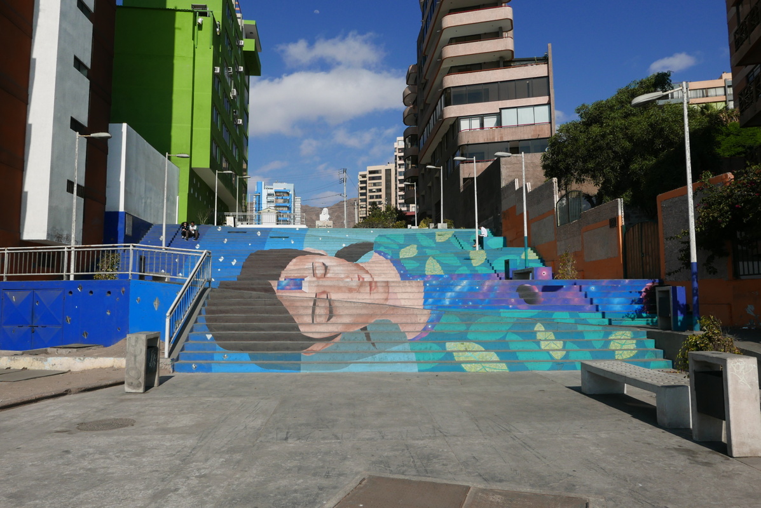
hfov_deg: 71.5
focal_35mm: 25
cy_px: 254
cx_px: 380
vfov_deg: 51.4
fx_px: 529
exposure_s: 1/1300
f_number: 5.6
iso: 200
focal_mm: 11.4
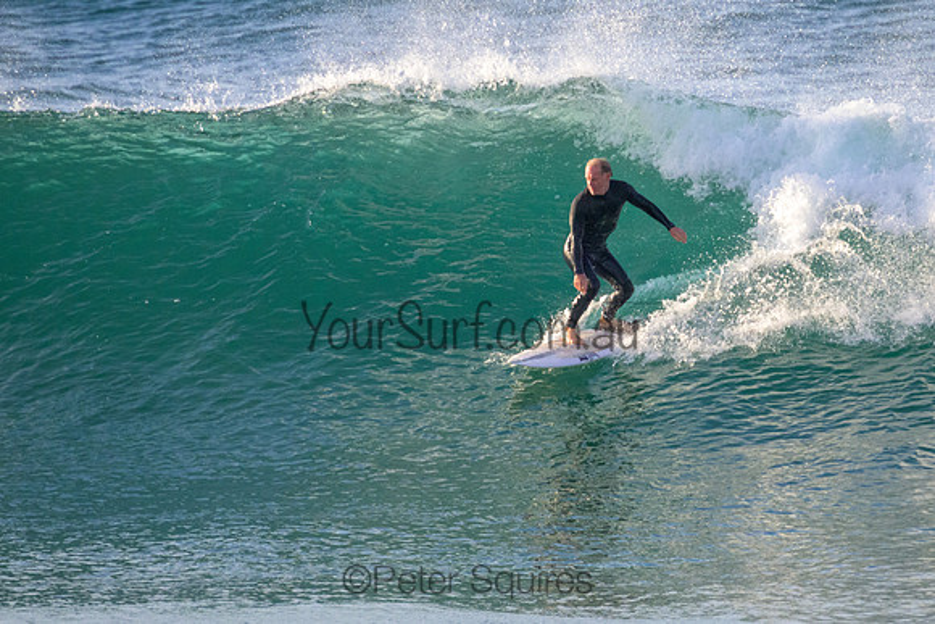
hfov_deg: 2.0
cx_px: 583
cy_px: 255
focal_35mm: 1043
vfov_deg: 1.3
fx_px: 27084
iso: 2800
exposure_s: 1/1600
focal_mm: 800
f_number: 11
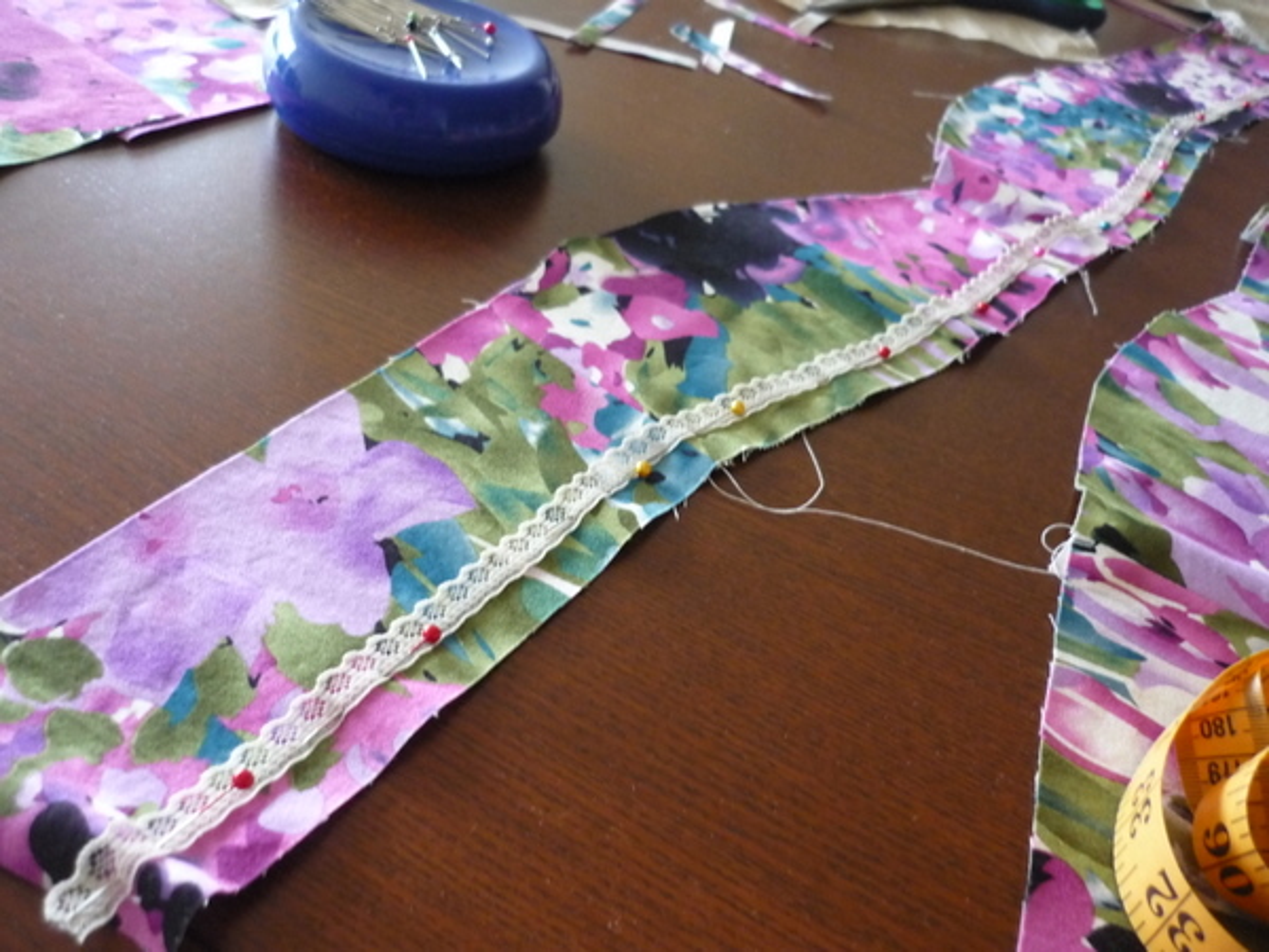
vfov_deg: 42.9
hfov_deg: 55.4
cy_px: 476
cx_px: 634
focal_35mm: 33
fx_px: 1210
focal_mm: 5.5
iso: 400
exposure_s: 1/25
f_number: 2.8
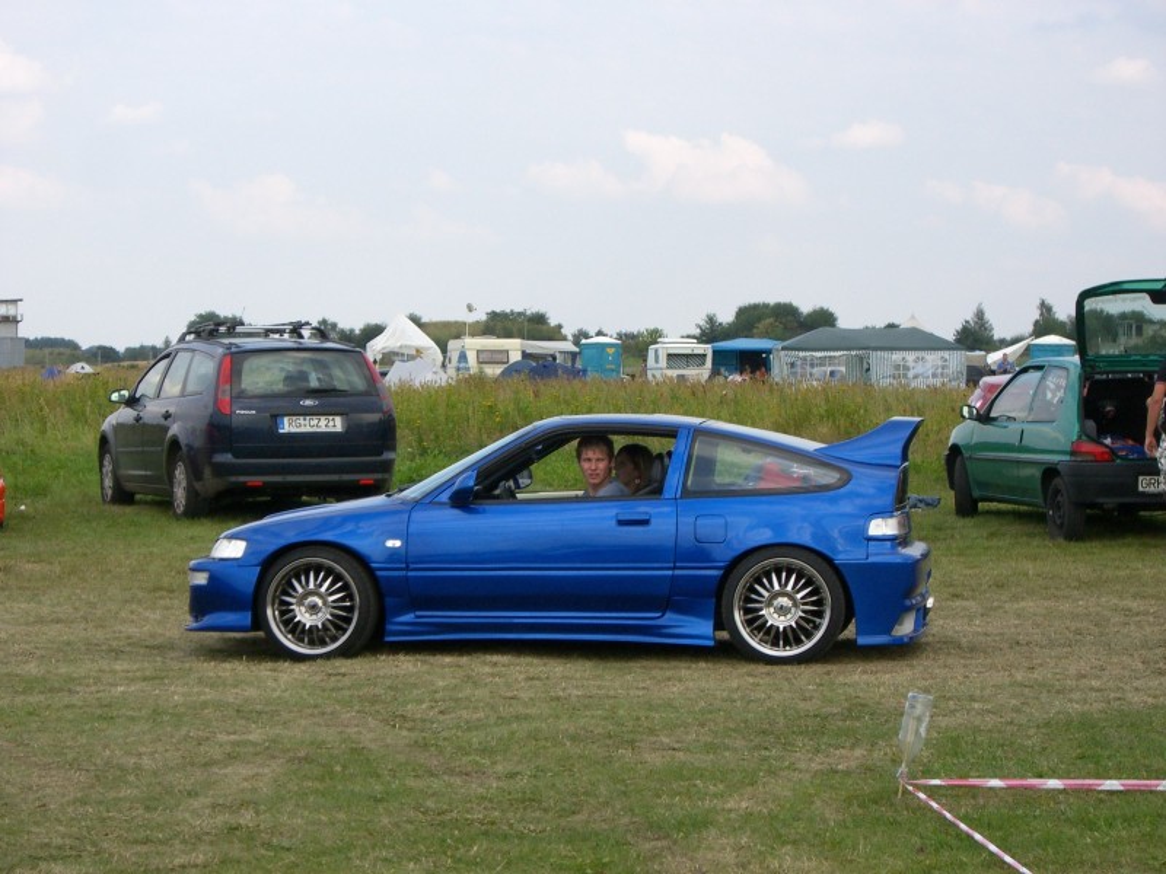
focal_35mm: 114
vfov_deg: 13.0
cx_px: 583
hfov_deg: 17.3
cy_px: 437
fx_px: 3840
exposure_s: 1/320
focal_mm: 18.6
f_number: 5.2
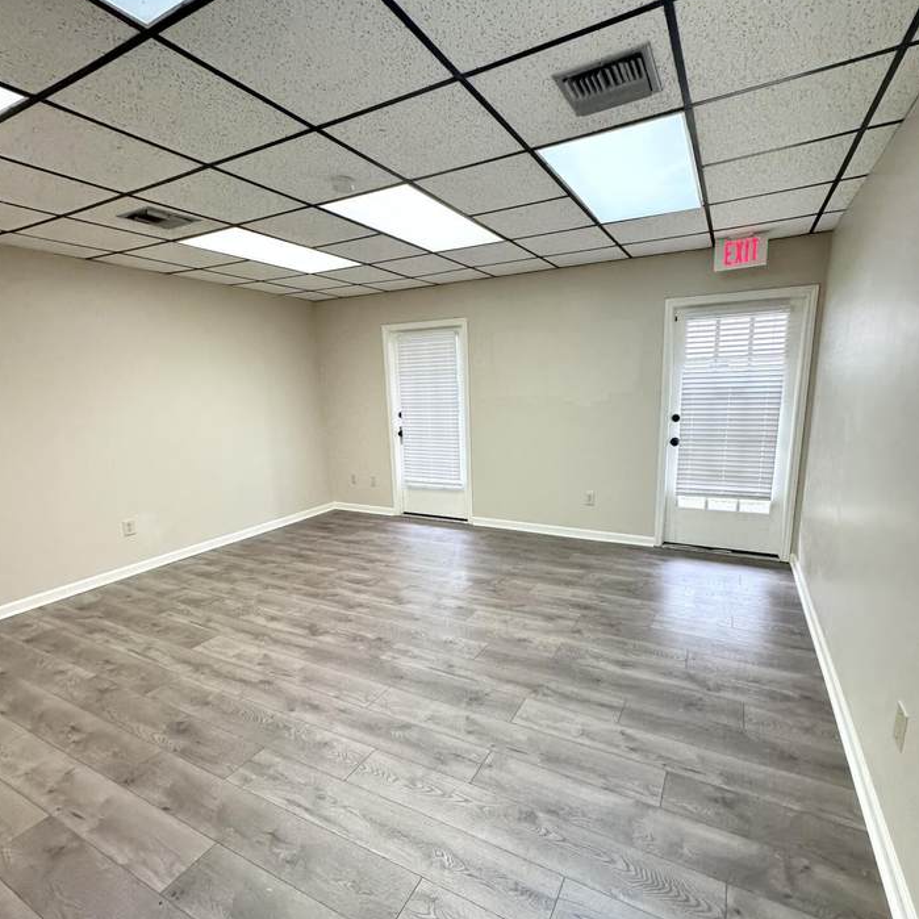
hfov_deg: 84.0
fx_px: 511
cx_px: 464
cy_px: 490
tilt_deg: -11.5
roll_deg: +2.6
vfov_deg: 83.9
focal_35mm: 17
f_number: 2.2
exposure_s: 1/120
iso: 100
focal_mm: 2.22
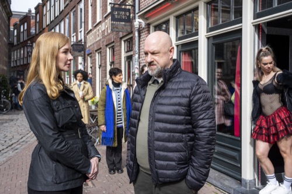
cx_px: 146
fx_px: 292
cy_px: 97
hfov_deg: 53.1
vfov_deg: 36.8
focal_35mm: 36
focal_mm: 36
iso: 640
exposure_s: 1/500
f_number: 8
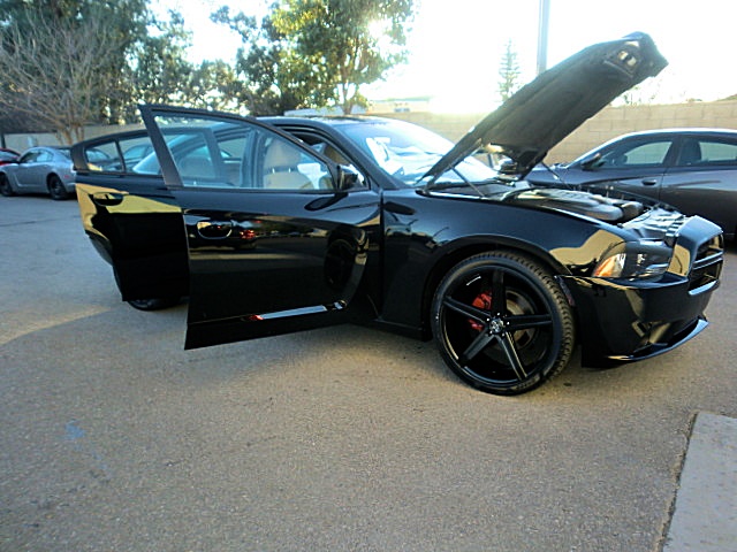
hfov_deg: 67.3
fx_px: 554
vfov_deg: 53.1
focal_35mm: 26
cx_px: 368
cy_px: 276
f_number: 2.6
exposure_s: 1/100
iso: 64
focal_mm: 4.65
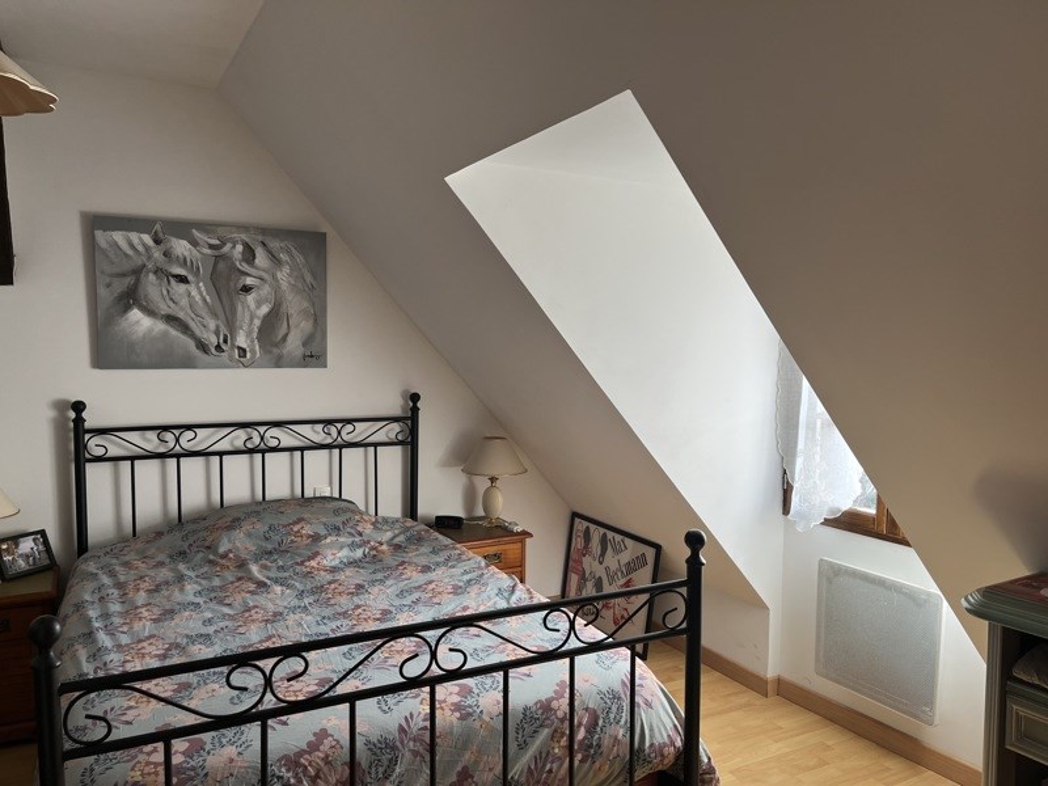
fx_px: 787
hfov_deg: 67.3
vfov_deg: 53.1
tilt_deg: -4.5
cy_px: 393
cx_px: 524
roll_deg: -1.1
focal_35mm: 26
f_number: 1.6
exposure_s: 1/122
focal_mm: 5.1
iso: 50
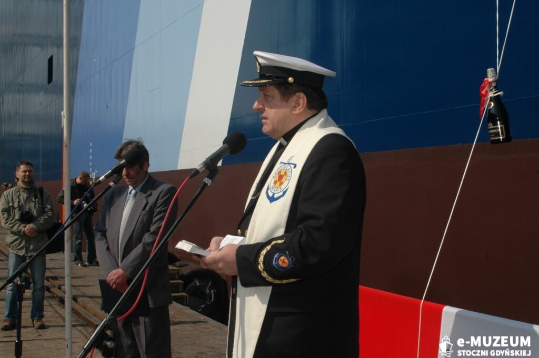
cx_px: 270
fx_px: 942
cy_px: 179
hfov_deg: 31.9
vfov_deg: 21.5
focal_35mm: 63
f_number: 20
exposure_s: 1/160
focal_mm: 42
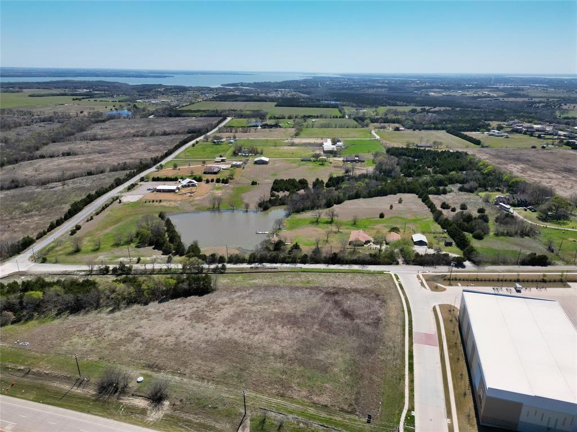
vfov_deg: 56.8
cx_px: 288
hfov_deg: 71.6
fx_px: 400
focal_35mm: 24
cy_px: 216
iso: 200
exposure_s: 1/5000
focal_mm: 6.72
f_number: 1.7
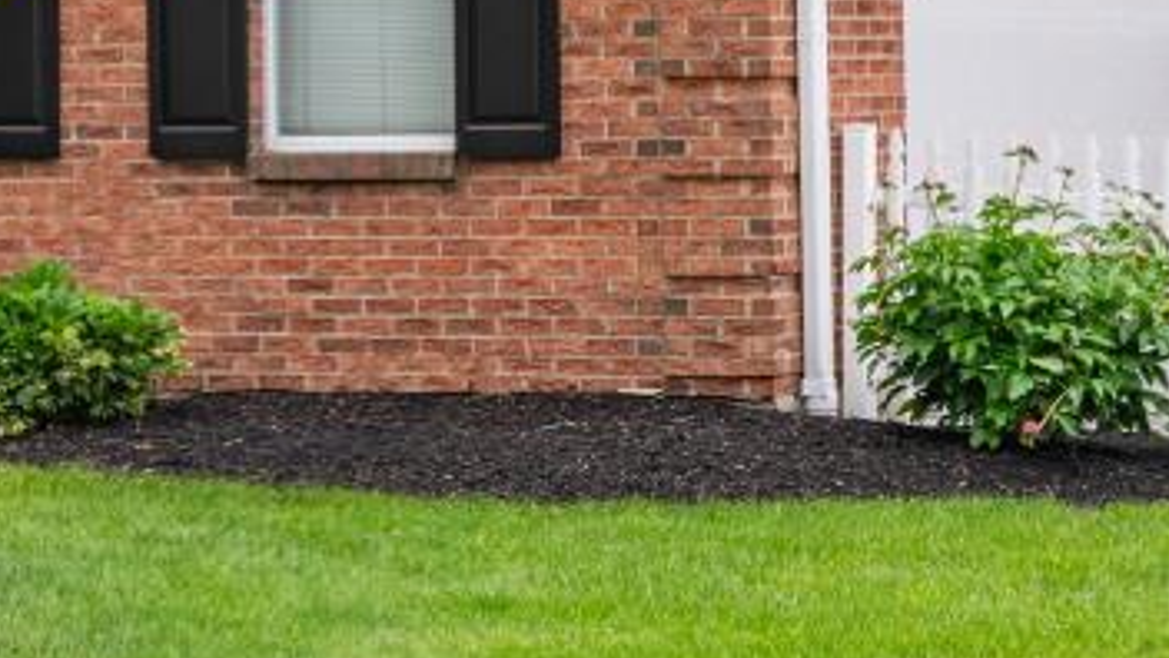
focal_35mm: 134
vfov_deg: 8.8
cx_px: 1302
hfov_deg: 15.6
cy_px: -409
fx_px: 4154
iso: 320
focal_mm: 30
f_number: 5.6
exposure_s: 1/8000
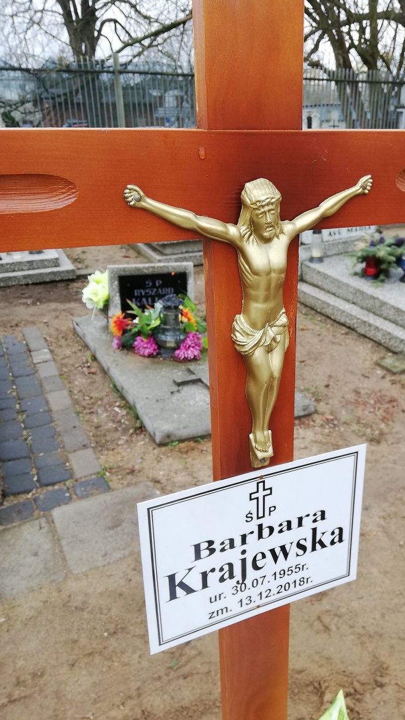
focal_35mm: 29
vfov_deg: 66.1
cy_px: 361
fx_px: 554
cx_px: 272
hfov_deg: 39.7
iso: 64
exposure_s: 1/100
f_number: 2.2
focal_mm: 3.81
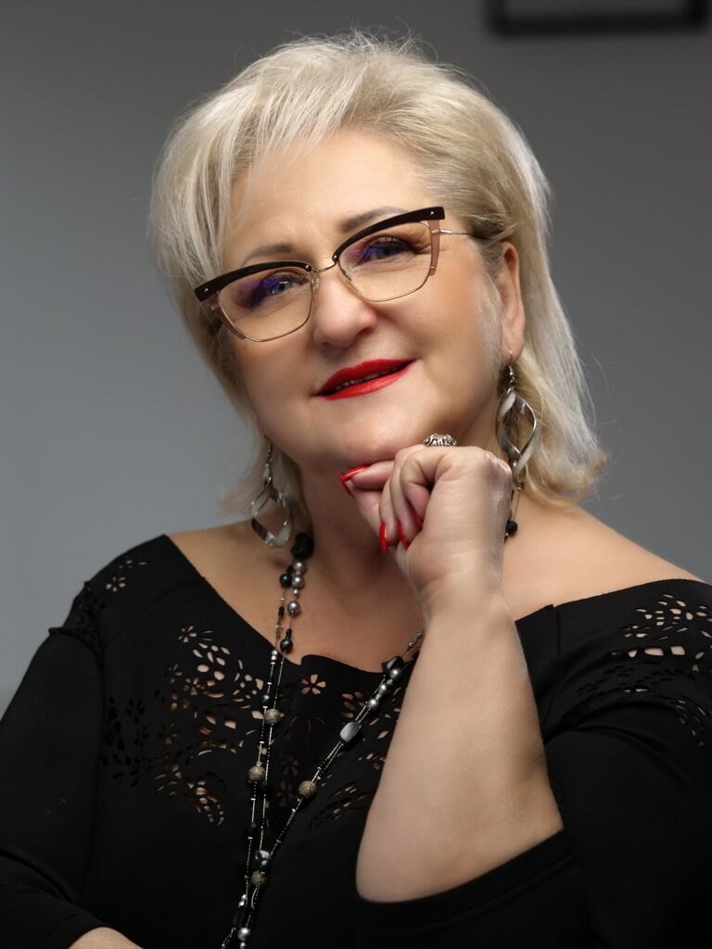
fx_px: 3675
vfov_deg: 14.7
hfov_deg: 11.1
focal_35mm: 134
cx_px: 356
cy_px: 474
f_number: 2.8
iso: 320
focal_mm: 67
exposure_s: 1/200
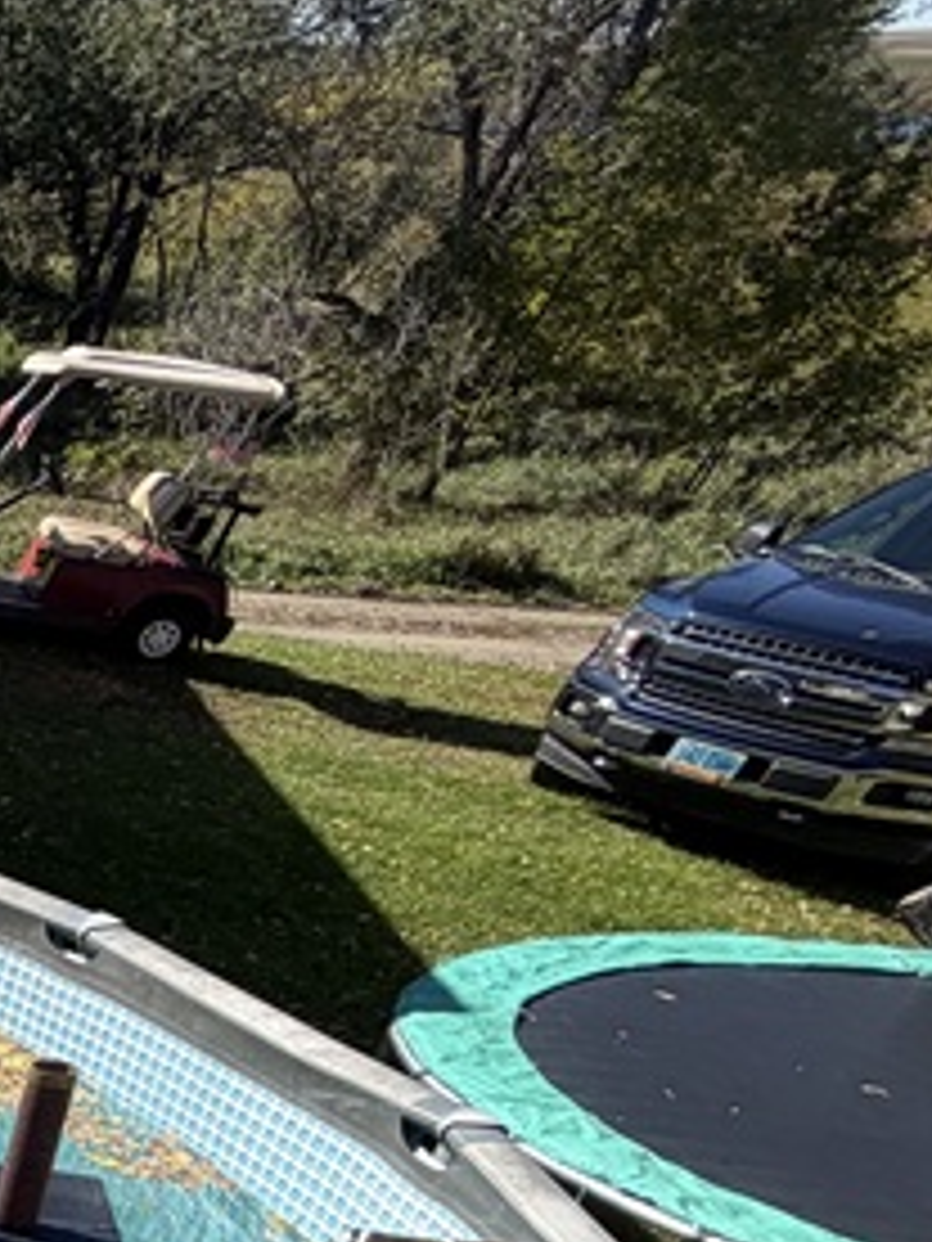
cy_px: 1395
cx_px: -1229
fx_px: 1867
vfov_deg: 32.1
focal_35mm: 52
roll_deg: +1.5
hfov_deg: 15.8
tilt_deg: -34.5
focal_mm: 2.22
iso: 32
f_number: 2.2
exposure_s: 1/770
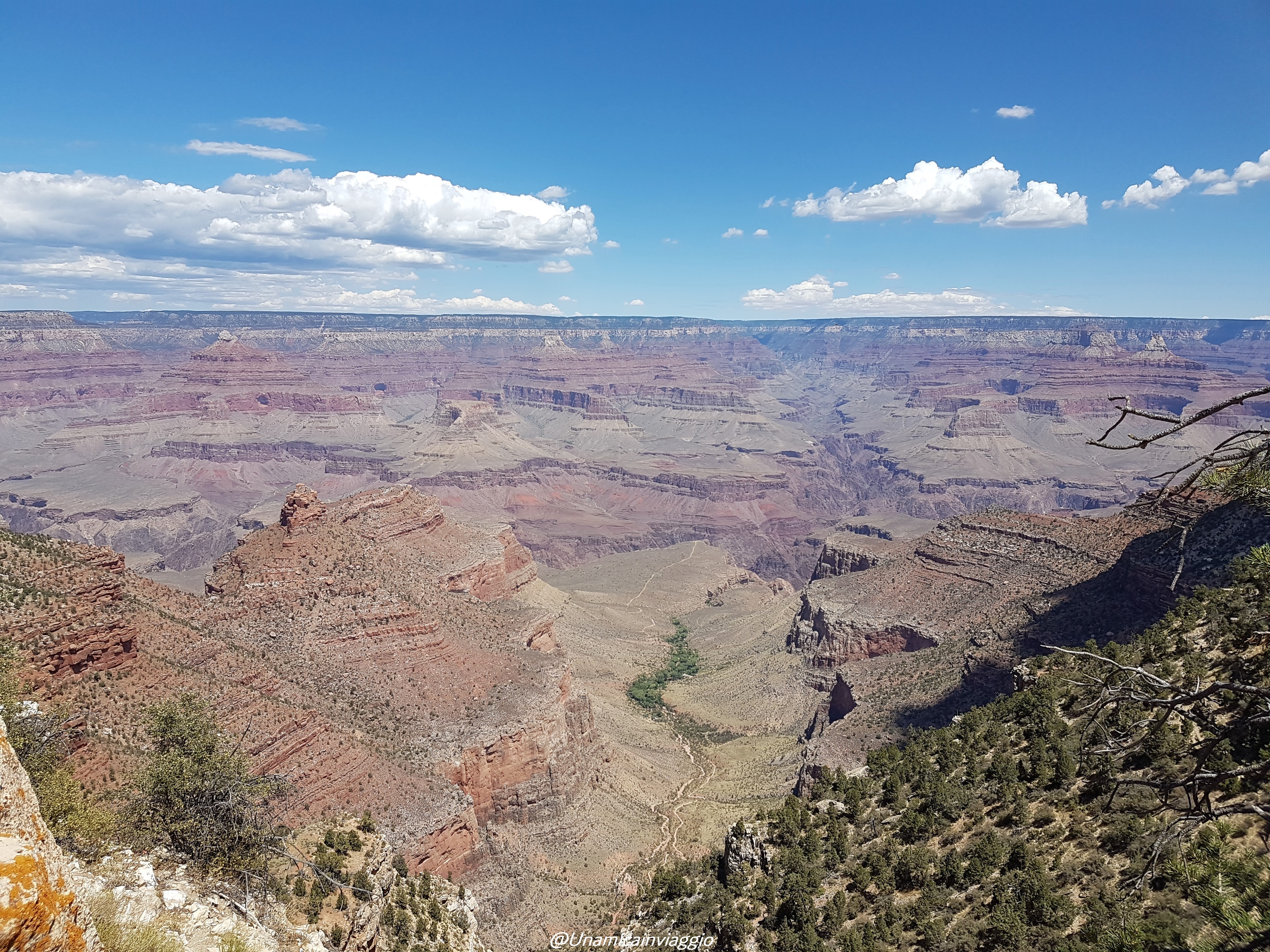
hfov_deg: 67.3
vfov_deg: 53.1
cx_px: 635
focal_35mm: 26
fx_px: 954
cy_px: 476
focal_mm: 4.2
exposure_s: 1/2440
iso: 40
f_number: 1.7
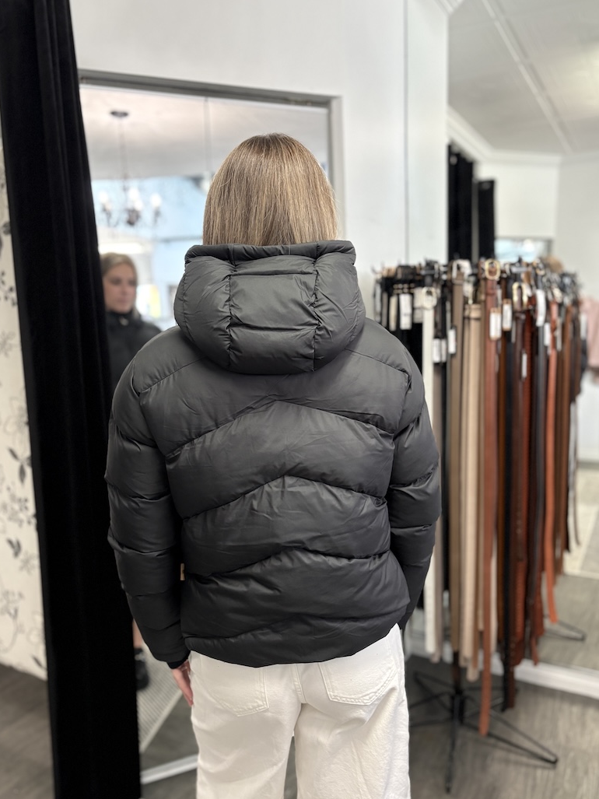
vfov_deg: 65.3
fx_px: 623
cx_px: 295
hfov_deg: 51.3
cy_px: 402
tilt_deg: -7.0
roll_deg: +2.2
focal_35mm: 27
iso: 250
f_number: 1.6
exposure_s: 1/60
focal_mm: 5.96
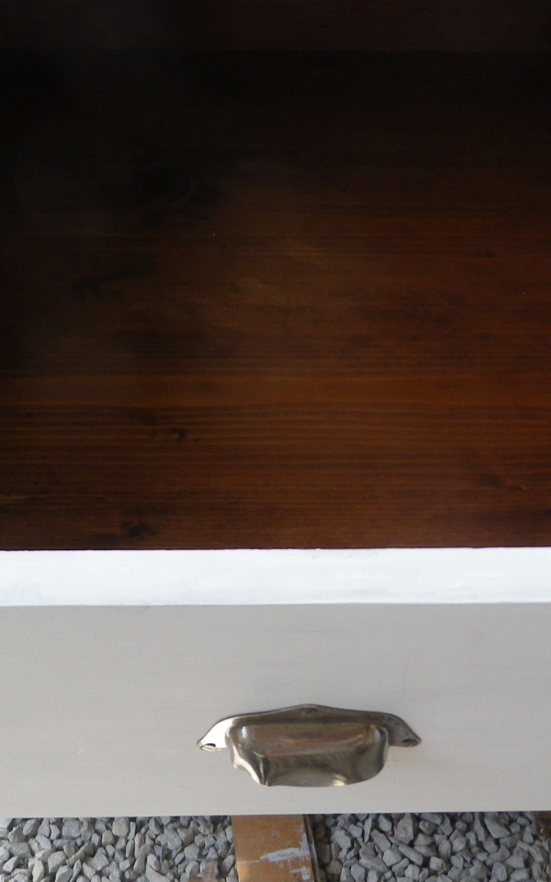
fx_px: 1129
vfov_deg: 42.6
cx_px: 318
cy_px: 429
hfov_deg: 27.4
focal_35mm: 47
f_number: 3.5
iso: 80
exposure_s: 1/125
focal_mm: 4.5
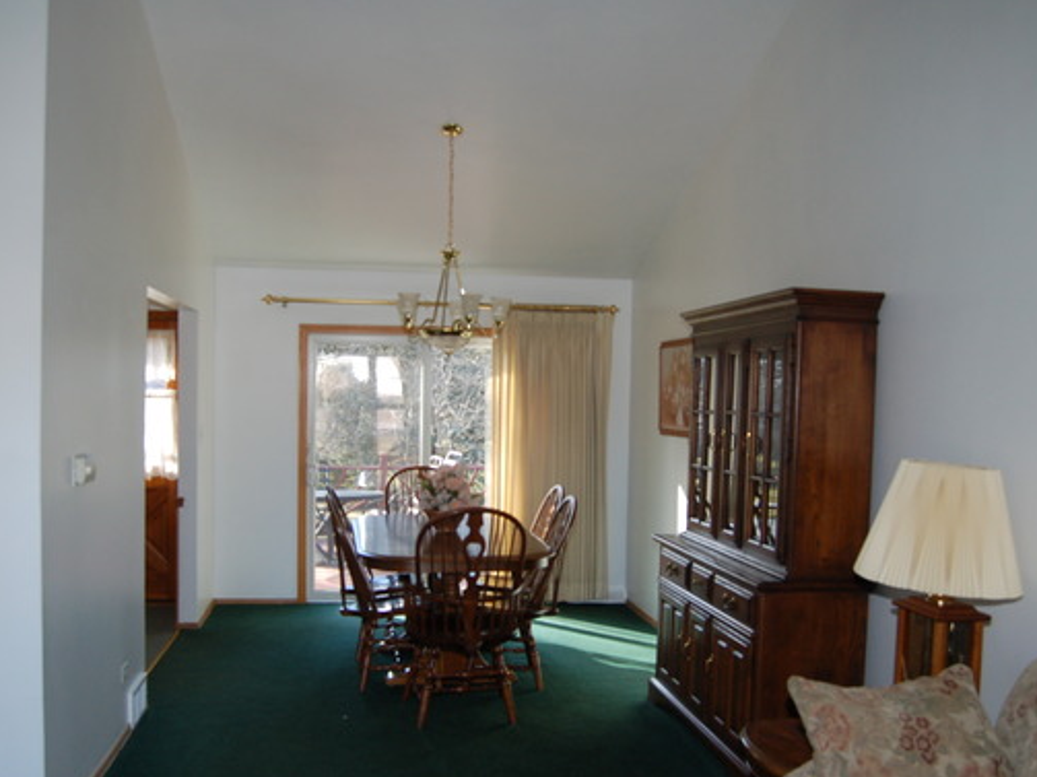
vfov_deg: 42.9
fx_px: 988
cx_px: 520
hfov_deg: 55.4
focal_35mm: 33
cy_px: 414
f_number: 5
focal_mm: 18
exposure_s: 1/100
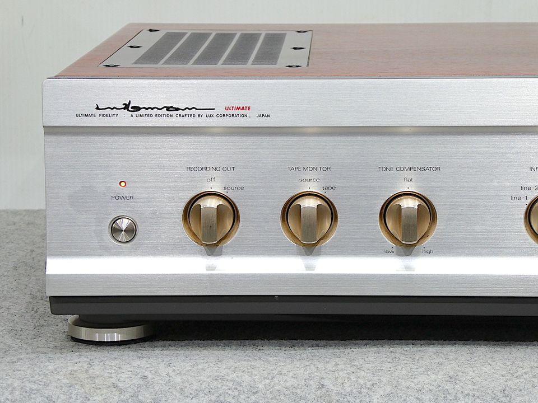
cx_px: 269
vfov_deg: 12.0
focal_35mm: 124
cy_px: 202
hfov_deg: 15.9
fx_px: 1927
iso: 200
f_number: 5.2
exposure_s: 1/15
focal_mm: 22.3
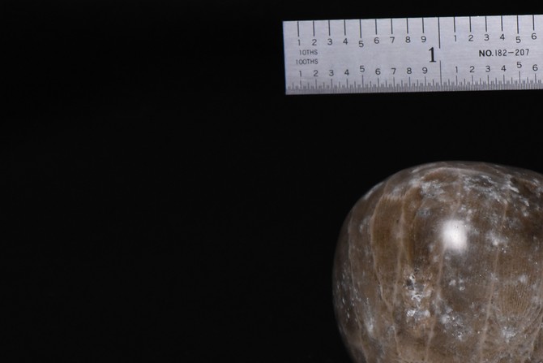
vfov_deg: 7.3
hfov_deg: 10.9
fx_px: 2836
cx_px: 395
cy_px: 272
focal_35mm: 188
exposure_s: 1/60
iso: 5000
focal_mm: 105
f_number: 14
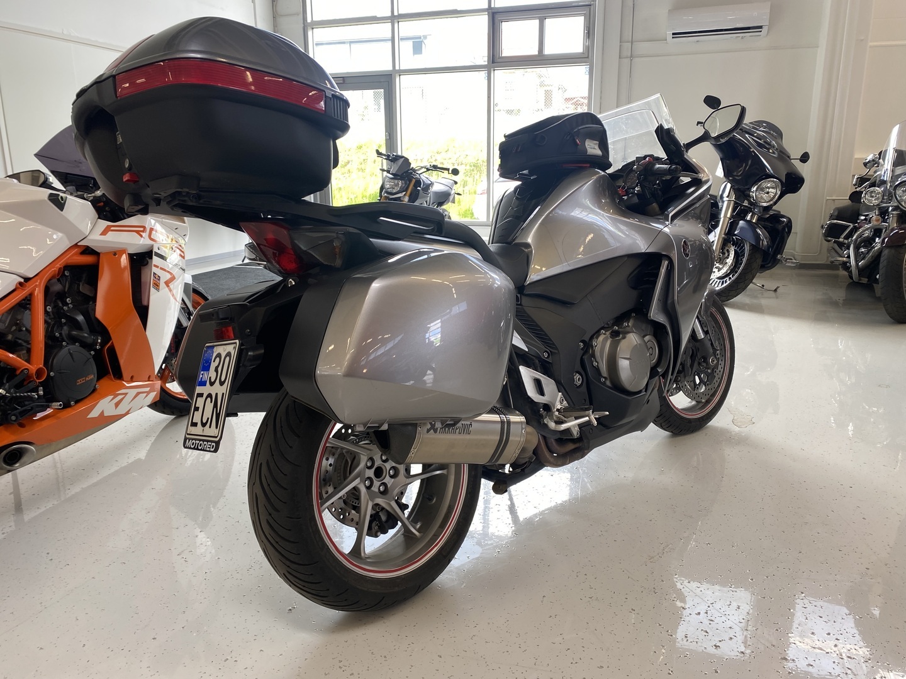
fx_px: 680
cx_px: 453
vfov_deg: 53.1
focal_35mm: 26
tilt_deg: -12.8
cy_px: 340
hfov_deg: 67.3
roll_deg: +0.4
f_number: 1.8
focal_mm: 4.25
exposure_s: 1/100
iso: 50
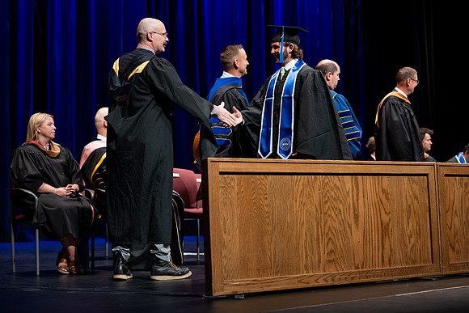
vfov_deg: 19.5
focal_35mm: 70
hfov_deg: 28.8
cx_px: 234
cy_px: 156
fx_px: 912
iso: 500
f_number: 2.8
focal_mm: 70
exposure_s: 1/250
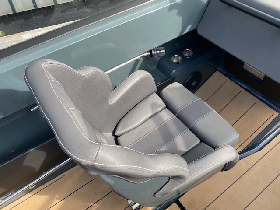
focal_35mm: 26
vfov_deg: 53.1
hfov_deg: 67.3
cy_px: 105
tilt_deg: -48.9
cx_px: 140
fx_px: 210
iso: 32
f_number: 1.8
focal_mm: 4.25
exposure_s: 1/591
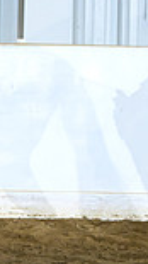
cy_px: -8
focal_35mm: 530
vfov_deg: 4.1
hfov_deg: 2.3
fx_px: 3704
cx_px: -255
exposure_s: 1/200
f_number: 6.3
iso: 5000
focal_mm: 135
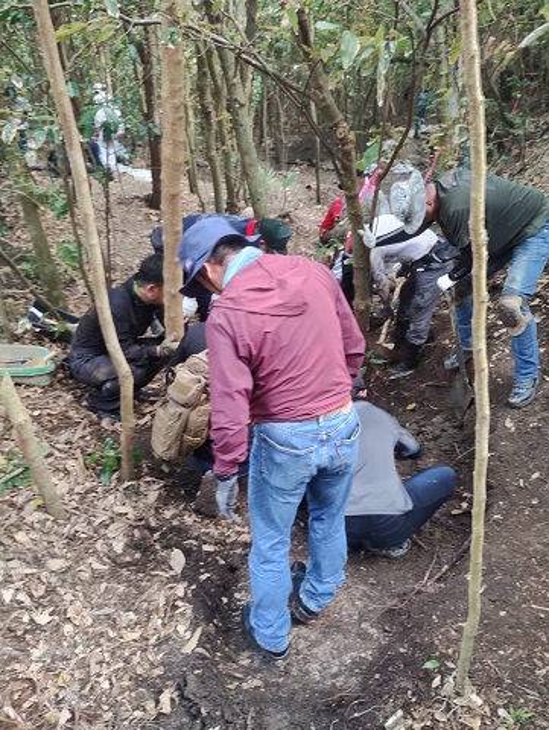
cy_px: 365
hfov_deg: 49.8
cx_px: 274
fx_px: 591
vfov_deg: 63.4
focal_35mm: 28
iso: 841
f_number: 1.8
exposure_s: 1/33.3
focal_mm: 4.27
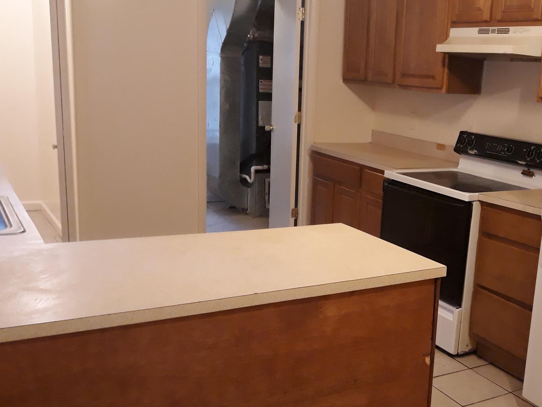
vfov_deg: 34.2
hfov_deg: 43.8
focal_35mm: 42
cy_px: 244
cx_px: 384
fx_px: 658
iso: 320
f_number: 1.7
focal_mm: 3.7
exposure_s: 1/24
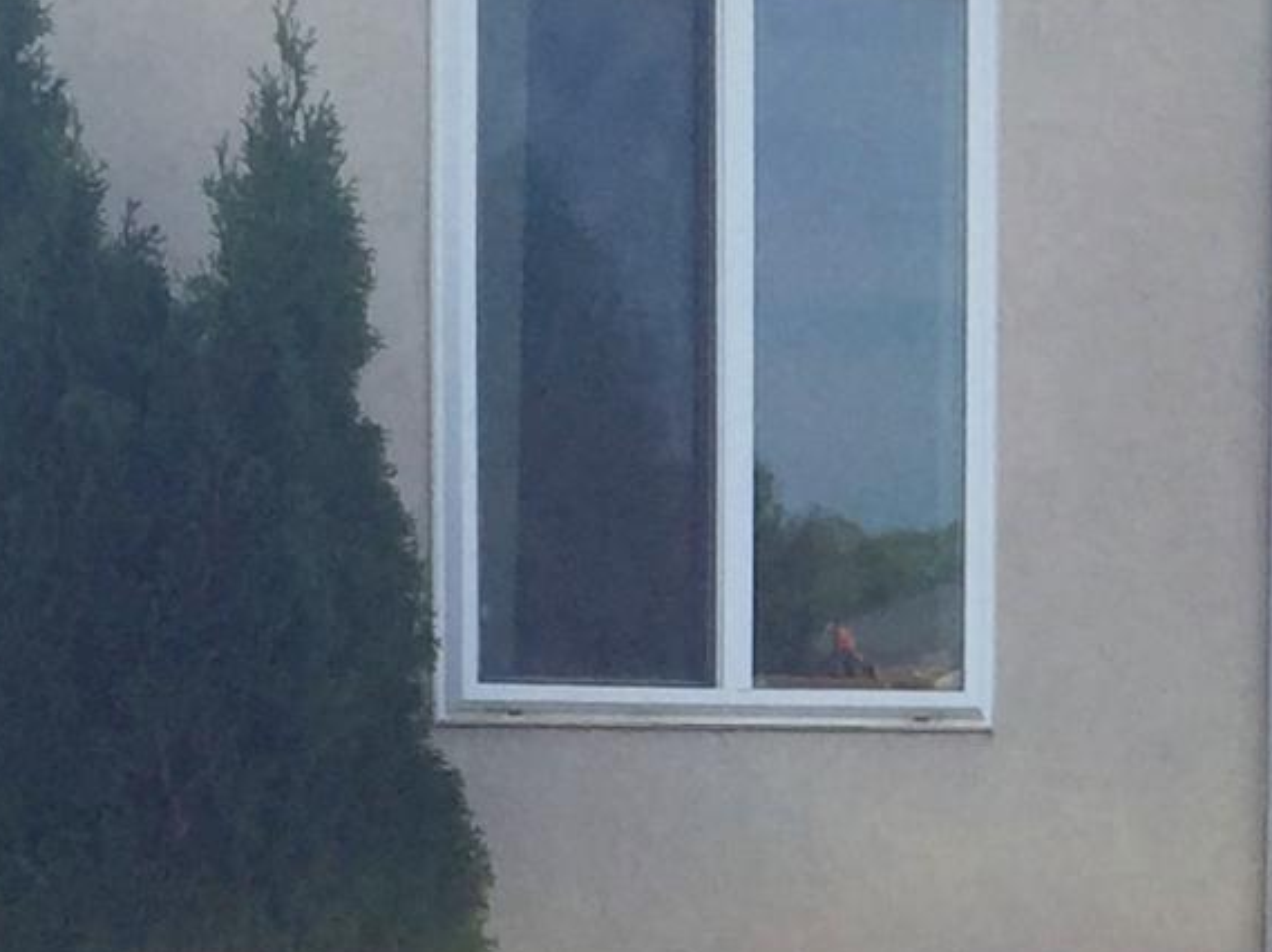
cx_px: 1820
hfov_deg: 12.4
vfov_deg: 9.6
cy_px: 1030
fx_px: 5619
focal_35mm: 153
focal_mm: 4.15
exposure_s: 1/1582
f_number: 2.2
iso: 32
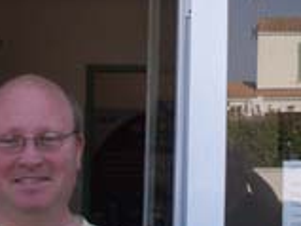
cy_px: -29
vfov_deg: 13.2
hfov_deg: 17.8
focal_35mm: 110
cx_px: 95
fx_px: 956
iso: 80
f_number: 2.6
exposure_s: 1/320
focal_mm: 5.8
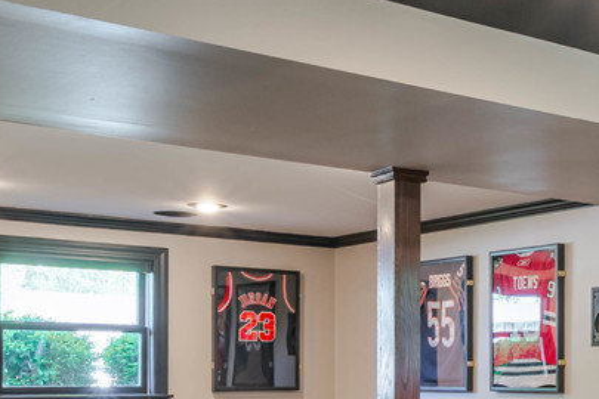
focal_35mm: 66
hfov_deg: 28.7
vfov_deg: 20.3
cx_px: 595
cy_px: 346
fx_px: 1098
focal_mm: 11
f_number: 8
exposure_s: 1/2
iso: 200
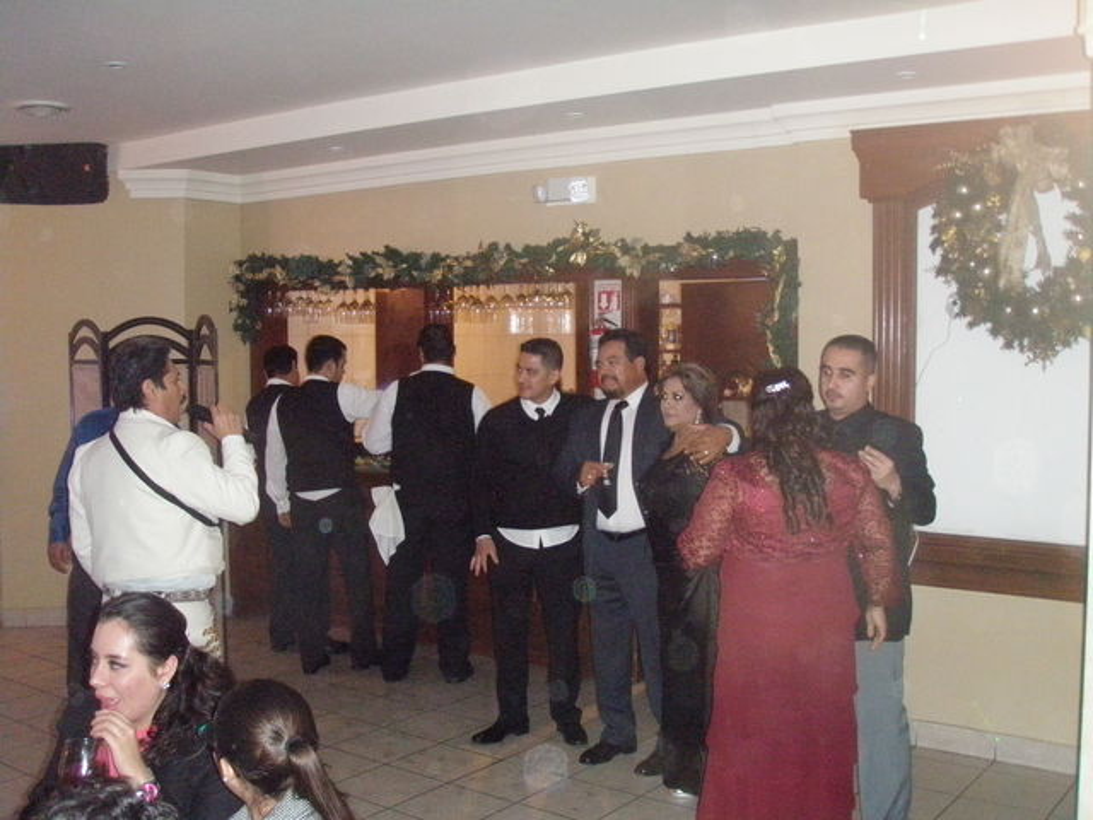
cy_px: 410
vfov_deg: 37.7
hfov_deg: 49.0
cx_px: 546
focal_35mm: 38
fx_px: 1200
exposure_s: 1/30
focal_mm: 6.7
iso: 800
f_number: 3.5
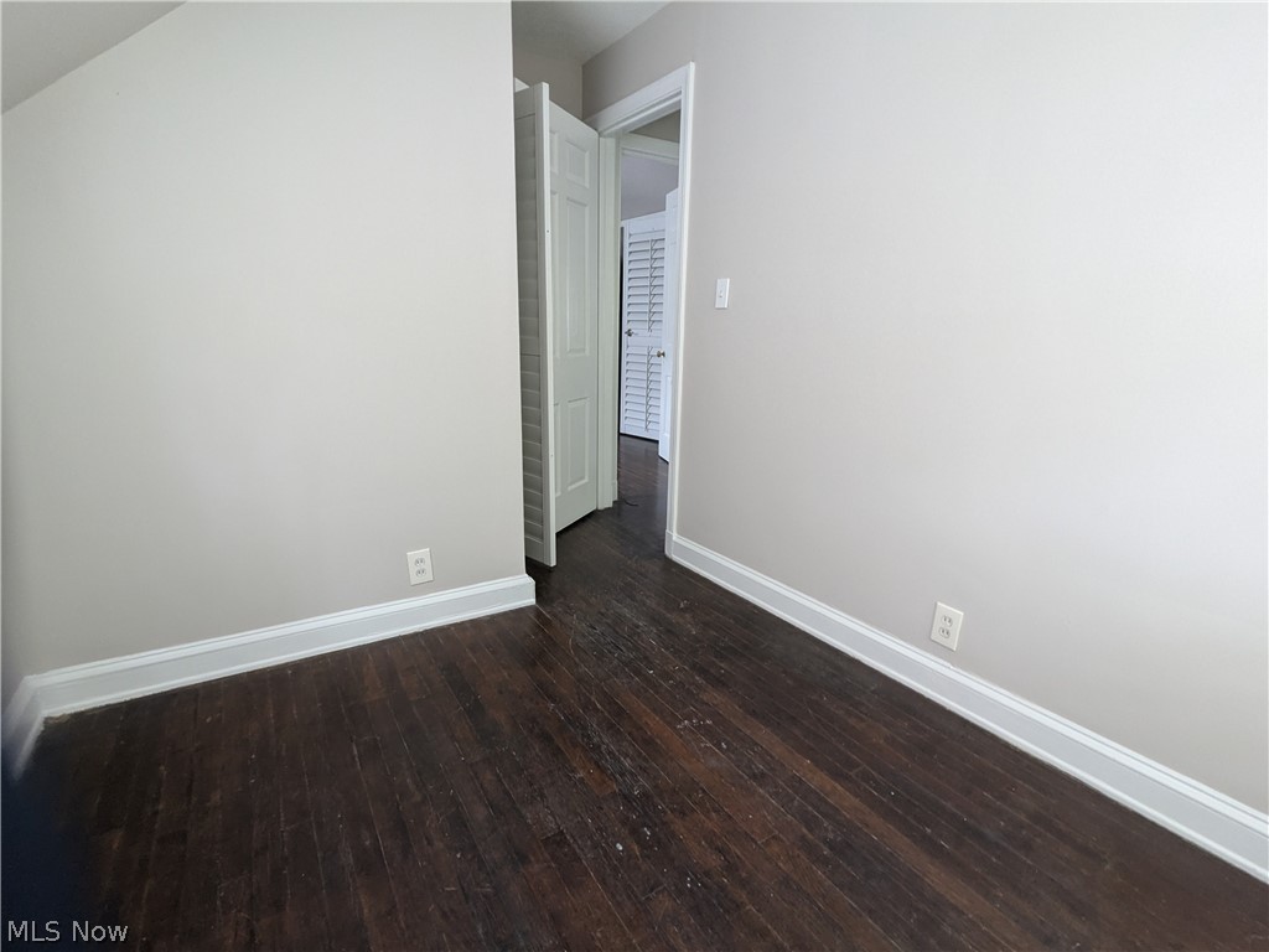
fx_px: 587
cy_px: 476
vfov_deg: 78.1
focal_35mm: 16
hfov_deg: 94.5
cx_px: 634
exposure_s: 1/20
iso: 94
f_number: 2.2
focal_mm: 2.35
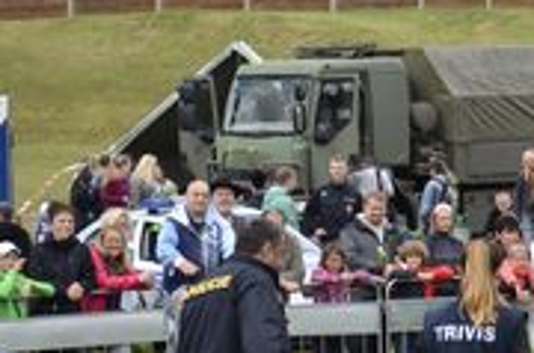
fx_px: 4113
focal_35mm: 278
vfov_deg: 4.9
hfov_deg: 7.4
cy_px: 329
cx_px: 614
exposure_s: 1/320
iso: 100
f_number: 5
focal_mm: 52
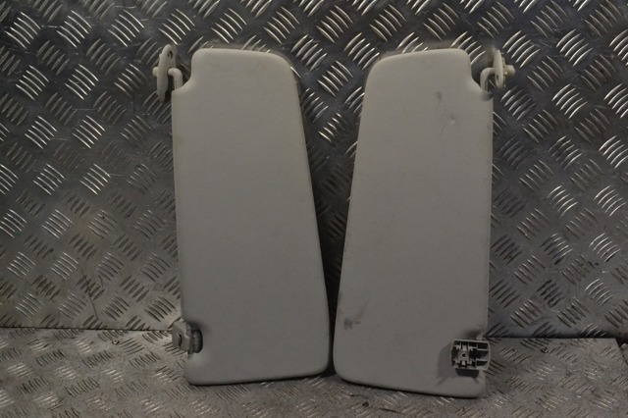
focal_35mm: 45
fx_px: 785
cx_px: 314
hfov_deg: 43.6
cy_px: 209
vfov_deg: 29.8
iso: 3200
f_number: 10
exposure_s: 1/400
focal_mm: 30
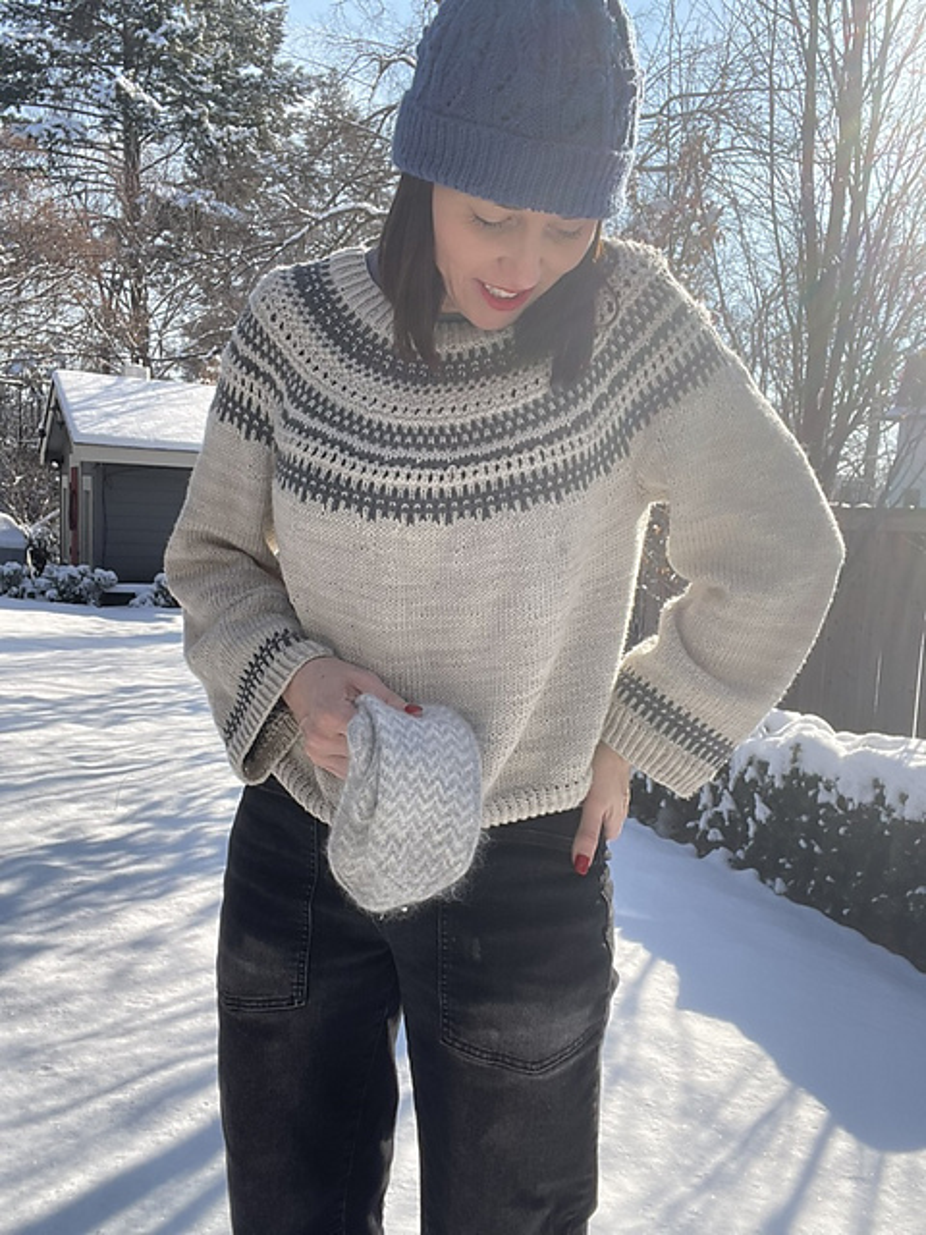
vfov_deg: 60.0
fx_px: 1070
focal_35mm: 30
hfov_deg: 46.8
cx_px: 463
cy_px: 618
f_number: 2.2
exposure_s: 1/1316
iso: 32
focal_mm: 2.71
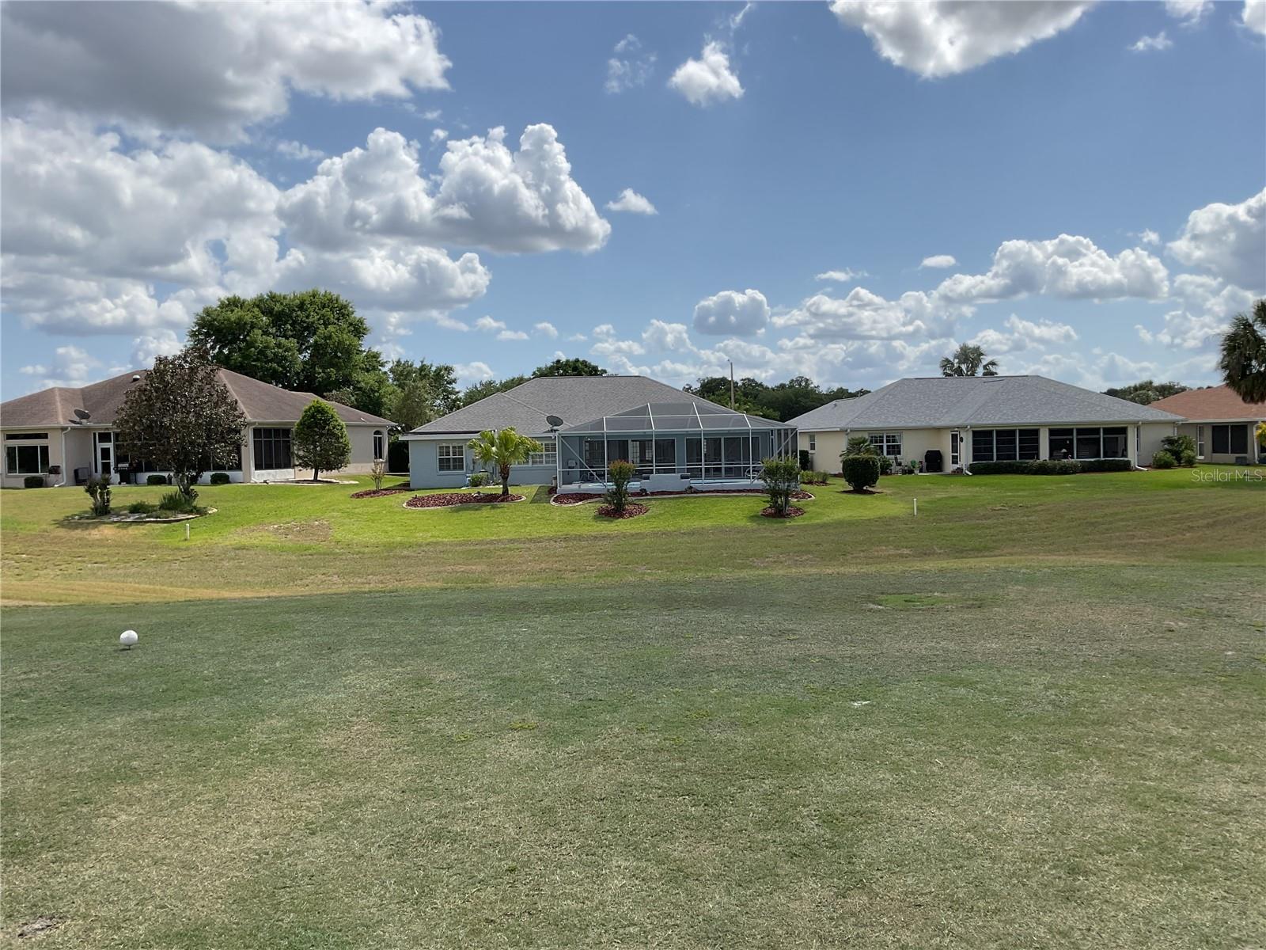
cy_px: 475
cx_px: 633
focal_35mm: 29
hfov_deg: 61.7
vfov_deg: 48.2
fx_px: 1061
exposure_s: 1/3534
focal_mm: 3
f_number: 1.8
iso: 16
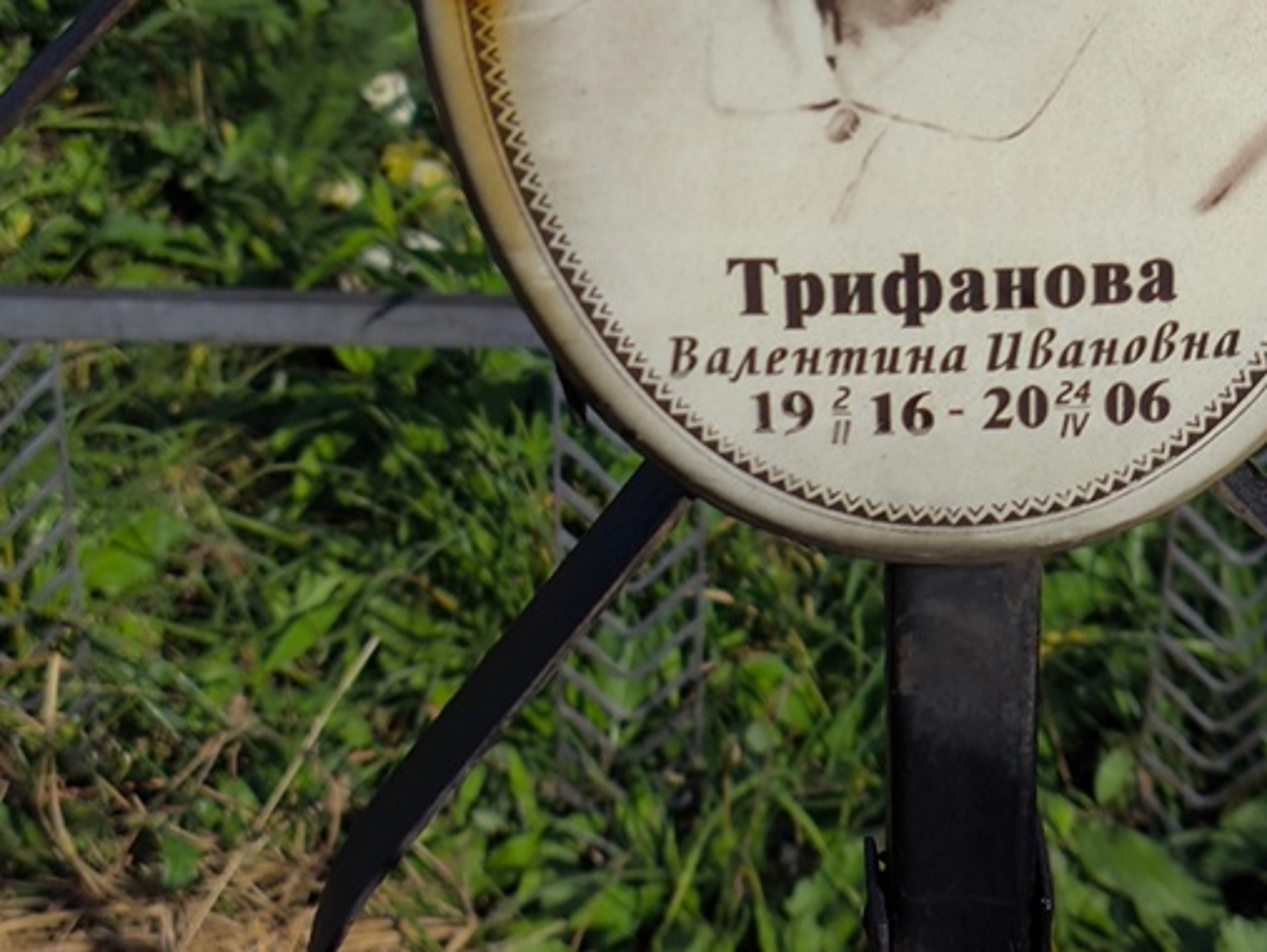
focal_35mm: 79
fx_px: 2893
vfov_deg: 18.6
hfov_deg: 24.6
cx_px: 805
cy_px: 326
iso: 50
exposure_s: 1/3604
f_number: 1.7
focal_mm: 4.71
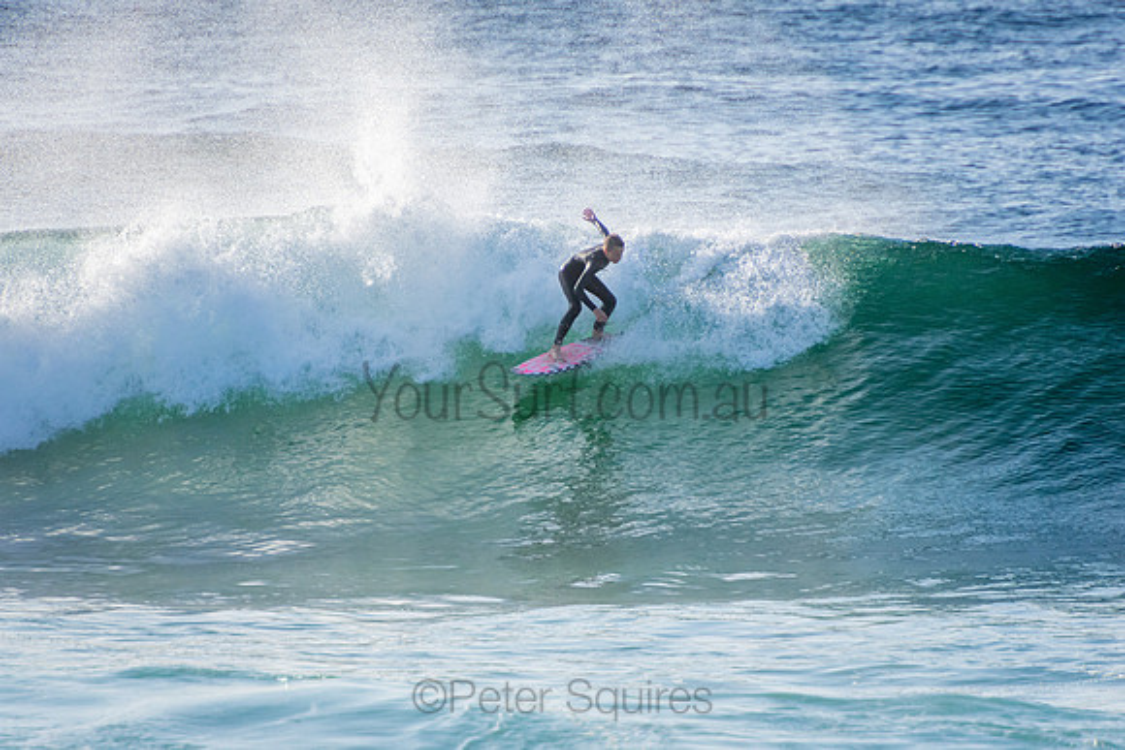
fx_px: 18754
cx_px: 562
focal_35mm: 600
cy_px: 375
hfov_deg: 3.4
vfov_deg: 2.3
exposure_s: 1/2500
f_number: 5.6
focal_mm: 400
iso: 360
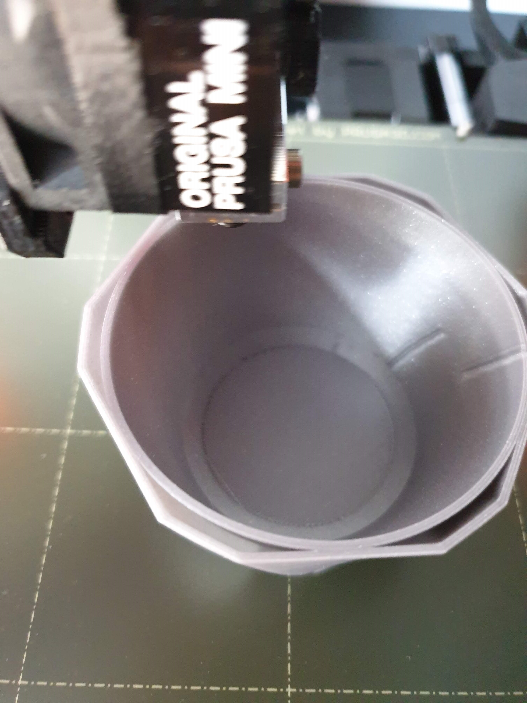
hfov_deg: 53.1
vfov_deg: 67.3
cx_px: 264
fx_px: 528
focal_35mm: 26
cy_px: 352
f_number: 1.5
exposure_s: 1/50
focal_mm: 4.3
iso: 640
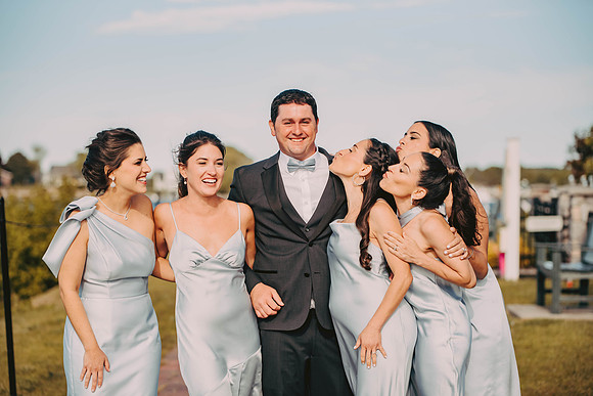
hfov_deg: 21.5
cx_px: 296
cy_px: 198
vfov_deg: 14.4
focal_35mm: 95
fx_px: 1565
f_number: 2.8
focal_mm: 95
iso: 500
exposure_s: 1/4000
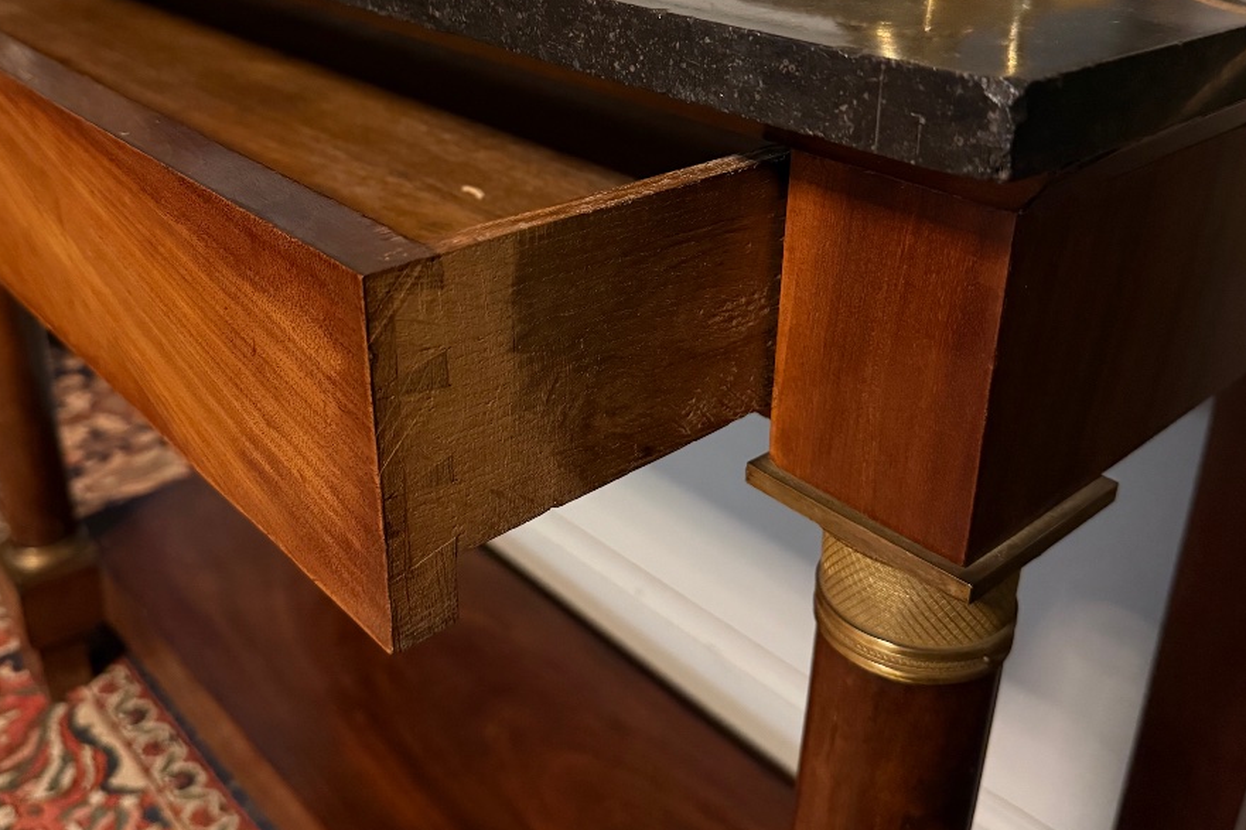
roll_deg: -0.6
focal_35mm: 34
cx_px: 614
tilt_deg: -21.7
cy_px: 263
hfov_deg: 55.8
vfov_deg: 38.3
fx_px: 1176
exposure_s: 1/30
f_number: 1.78
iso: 1000
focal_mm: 6.76
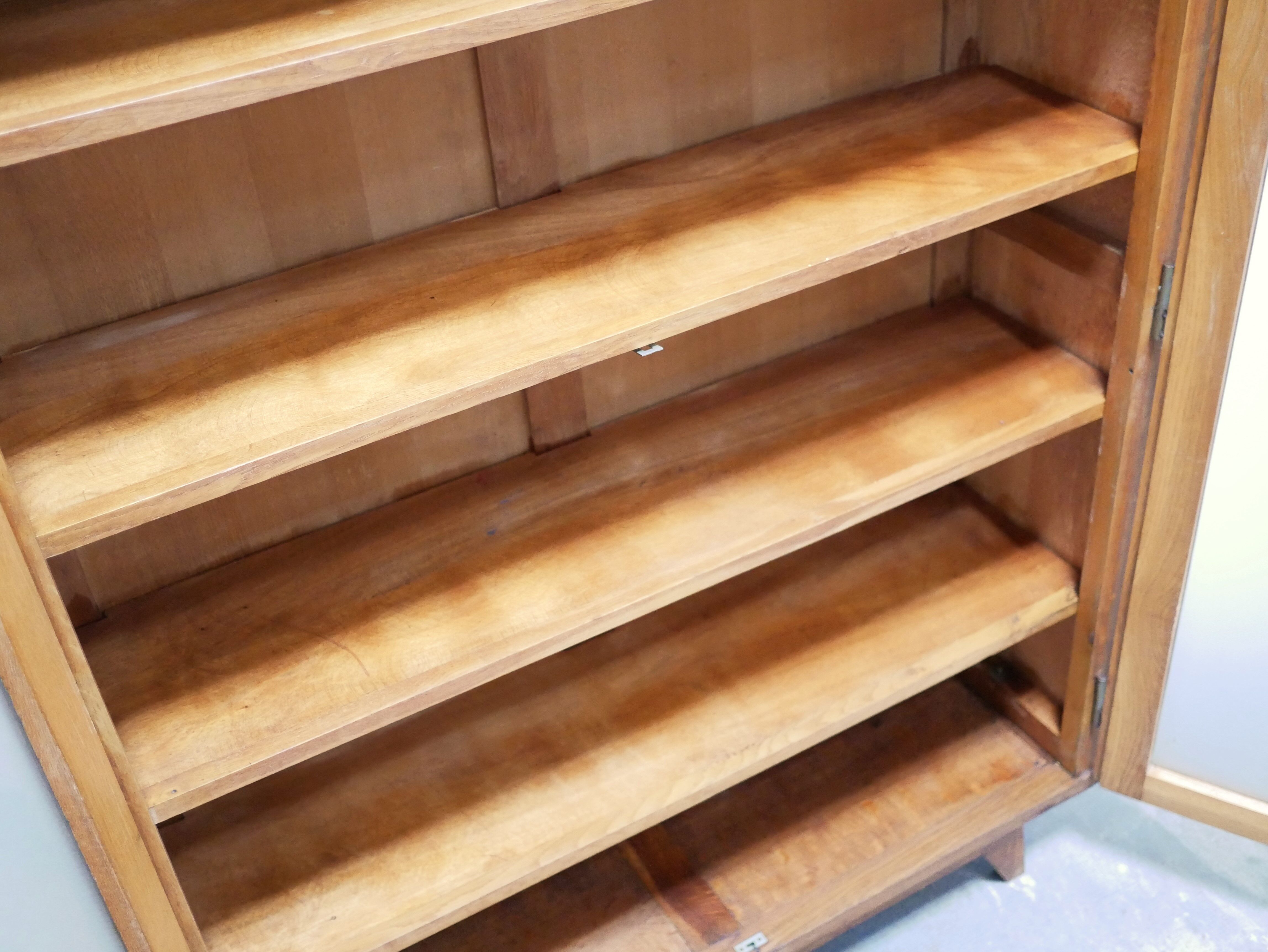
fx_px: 1466
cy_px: 476
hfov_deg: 46.8
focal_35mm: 40
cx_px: 634
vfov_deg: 36.0
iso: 3200
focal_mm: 20
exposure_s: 1/30
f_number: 1.7
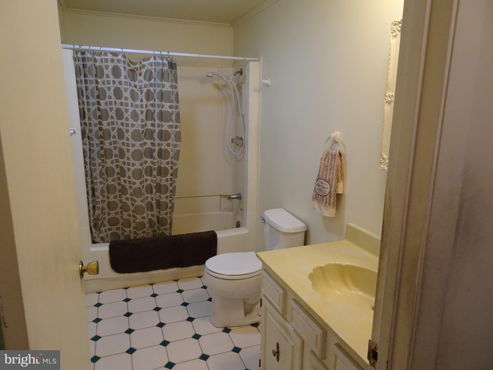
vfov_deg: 56.8
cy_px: 185
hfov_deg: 71.6
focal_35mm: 24
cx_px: 246
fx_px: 342
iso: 400
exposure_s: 1/30
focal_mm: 4.1
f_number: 3.5
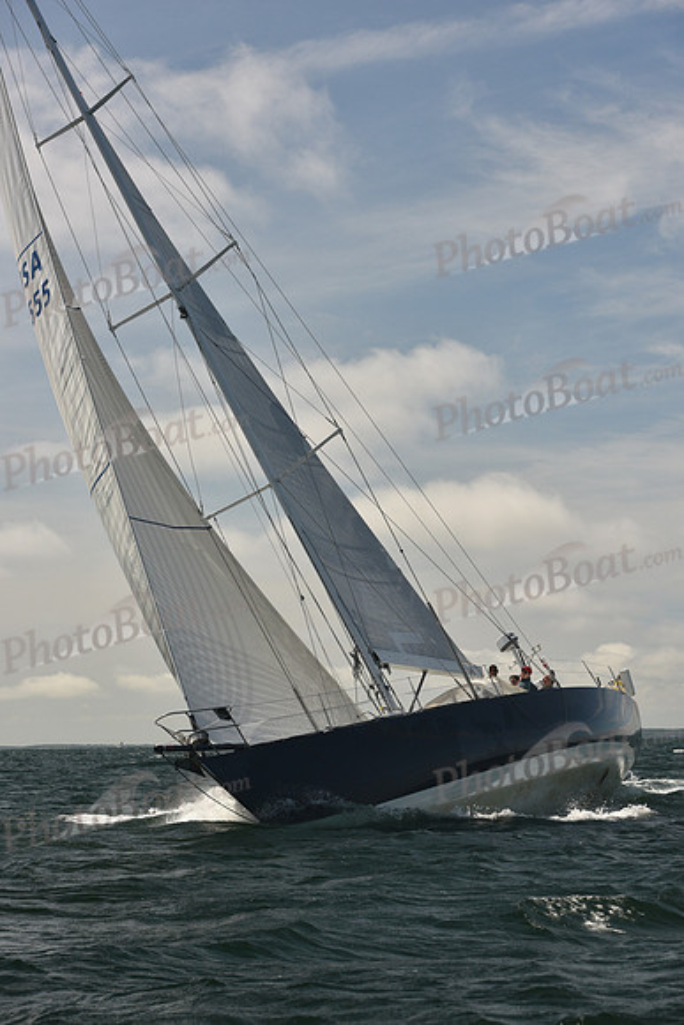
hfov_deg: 19.5
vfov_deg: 28.8
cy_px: 512
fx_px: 1994
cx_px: 342
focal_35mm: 70
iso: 320
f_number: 7.1
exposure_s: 1/1000
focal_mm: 70
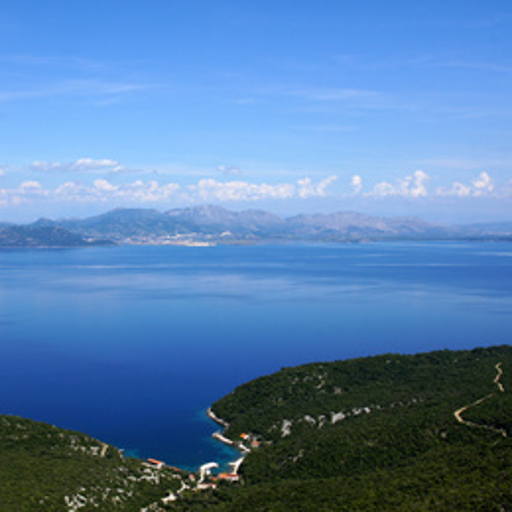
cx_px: 152
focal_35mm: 47
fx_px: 786
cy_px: 256
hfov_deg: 35.5
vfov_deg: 36.1
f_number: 11
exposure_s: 1/200
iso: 100
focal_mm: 24
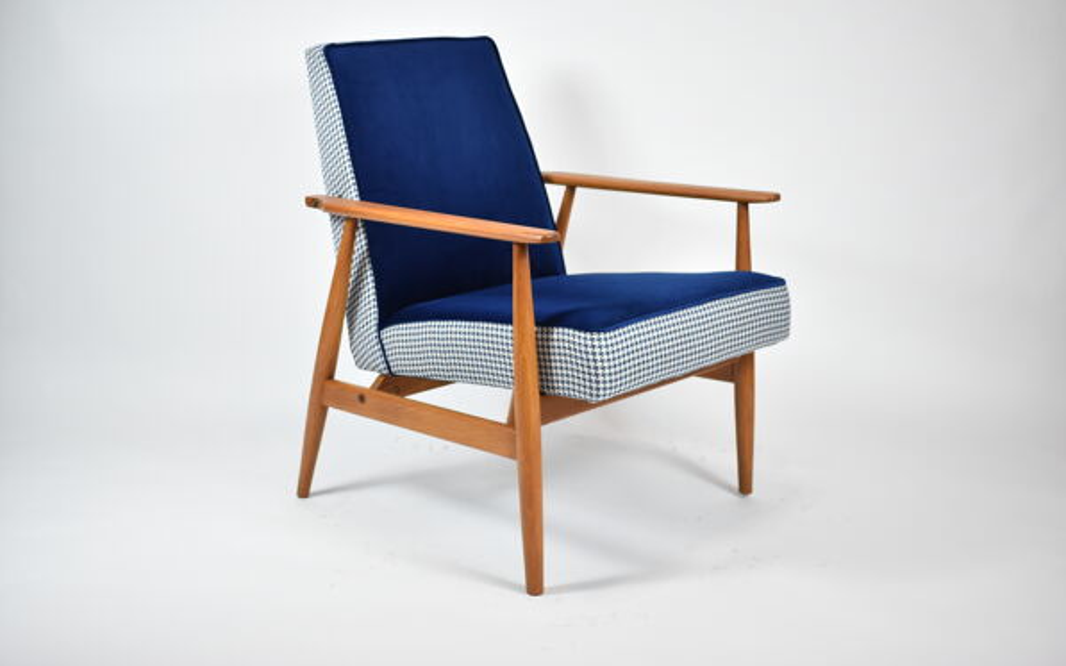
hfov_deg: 47.7
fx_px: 1206
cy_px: 313
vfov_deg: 30.9
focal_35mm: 42
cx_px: 534
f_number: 4
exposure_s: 1/125
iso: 800
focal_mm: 27
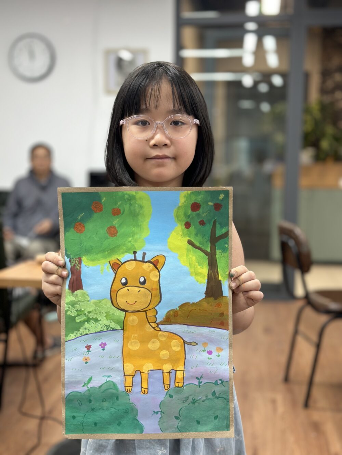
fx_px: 632
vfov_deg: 39.7
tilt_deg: -6.0
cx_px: 171
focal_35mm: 48
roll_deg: -1.2
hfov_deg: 30.3
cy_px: 228
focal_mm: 6.86
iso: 125
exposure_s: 1/100
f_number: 1.78
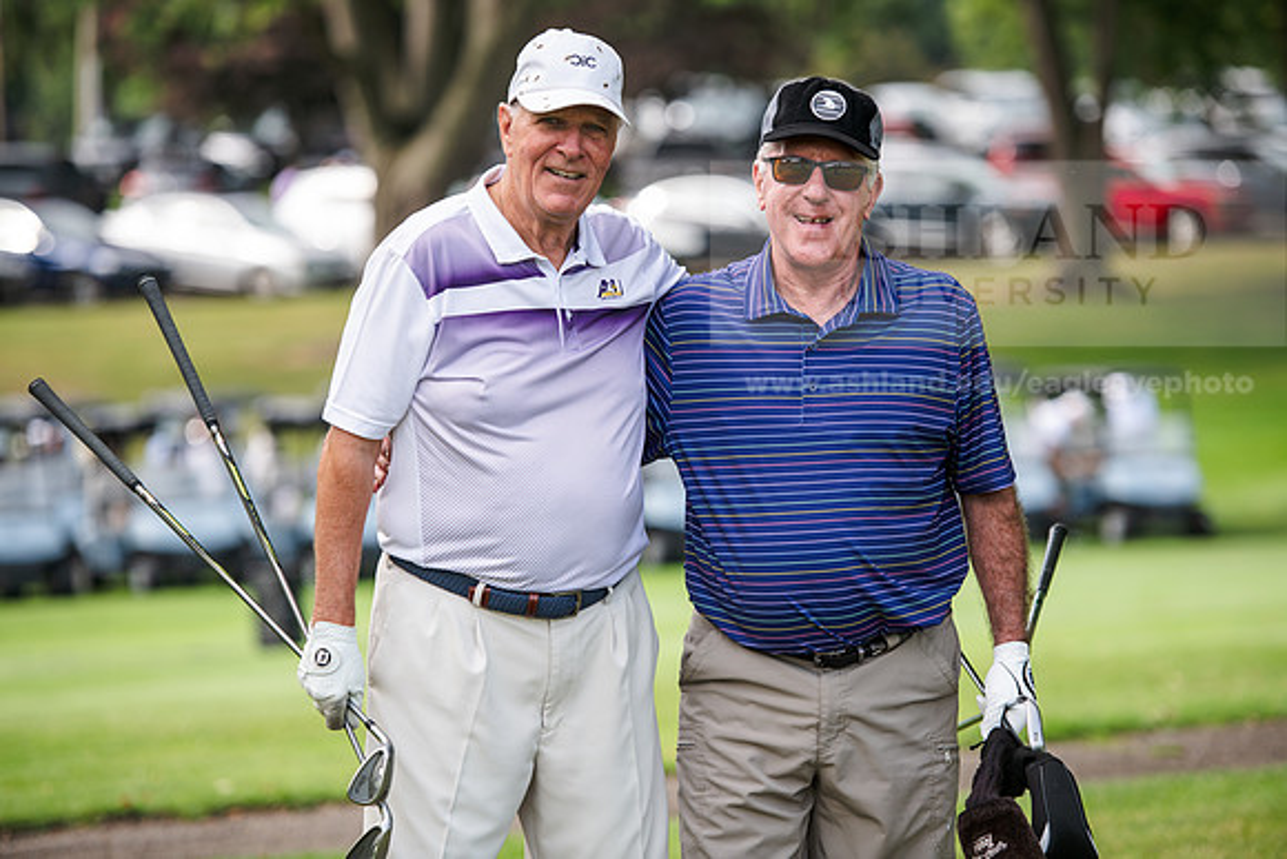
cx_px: 644
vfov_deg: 9.2
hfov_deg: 13.7
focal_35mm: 150
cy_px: 430
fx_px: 5364
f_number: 3.2
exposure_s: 1/400
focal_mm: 150
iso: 100
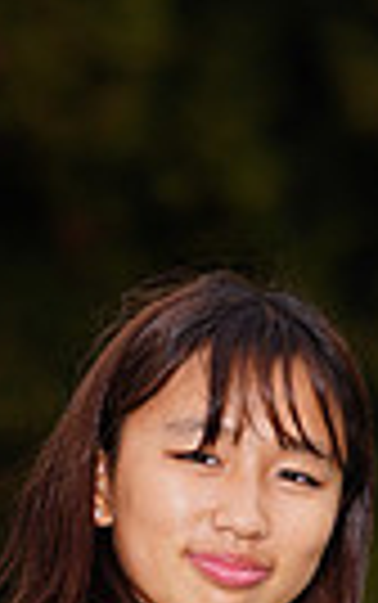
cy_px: 994
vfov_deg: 2.5
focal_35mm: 832
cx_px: -160
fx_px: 13684
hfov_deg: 1.6
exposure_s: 1/200
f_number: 5.6
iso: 200
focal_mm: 189
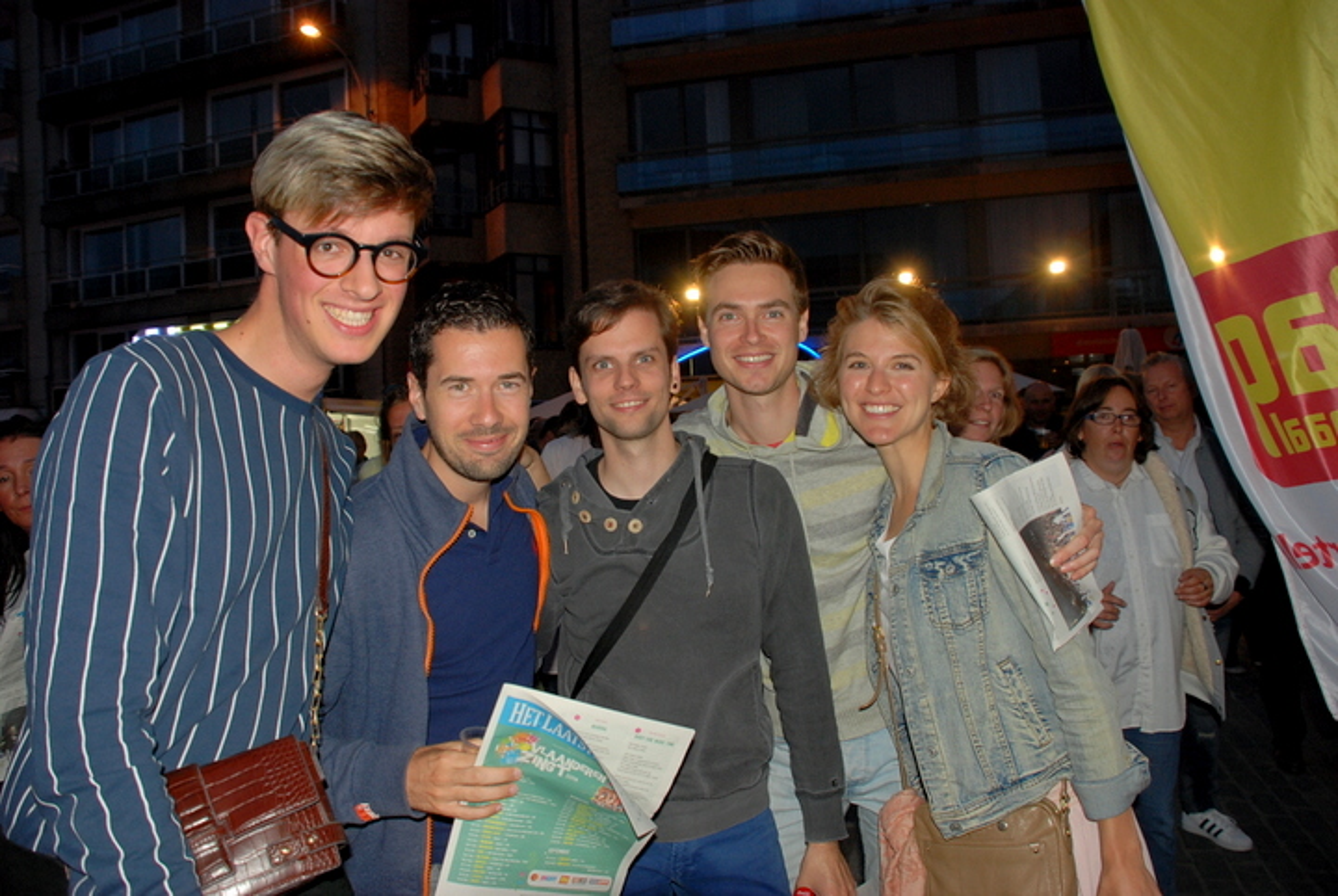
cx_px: 669
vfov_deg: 43.7
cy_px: 448
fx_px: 1116
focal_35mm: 30
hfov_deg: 61.9
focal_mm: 20
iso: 320
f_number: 3.8
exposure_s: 1/60
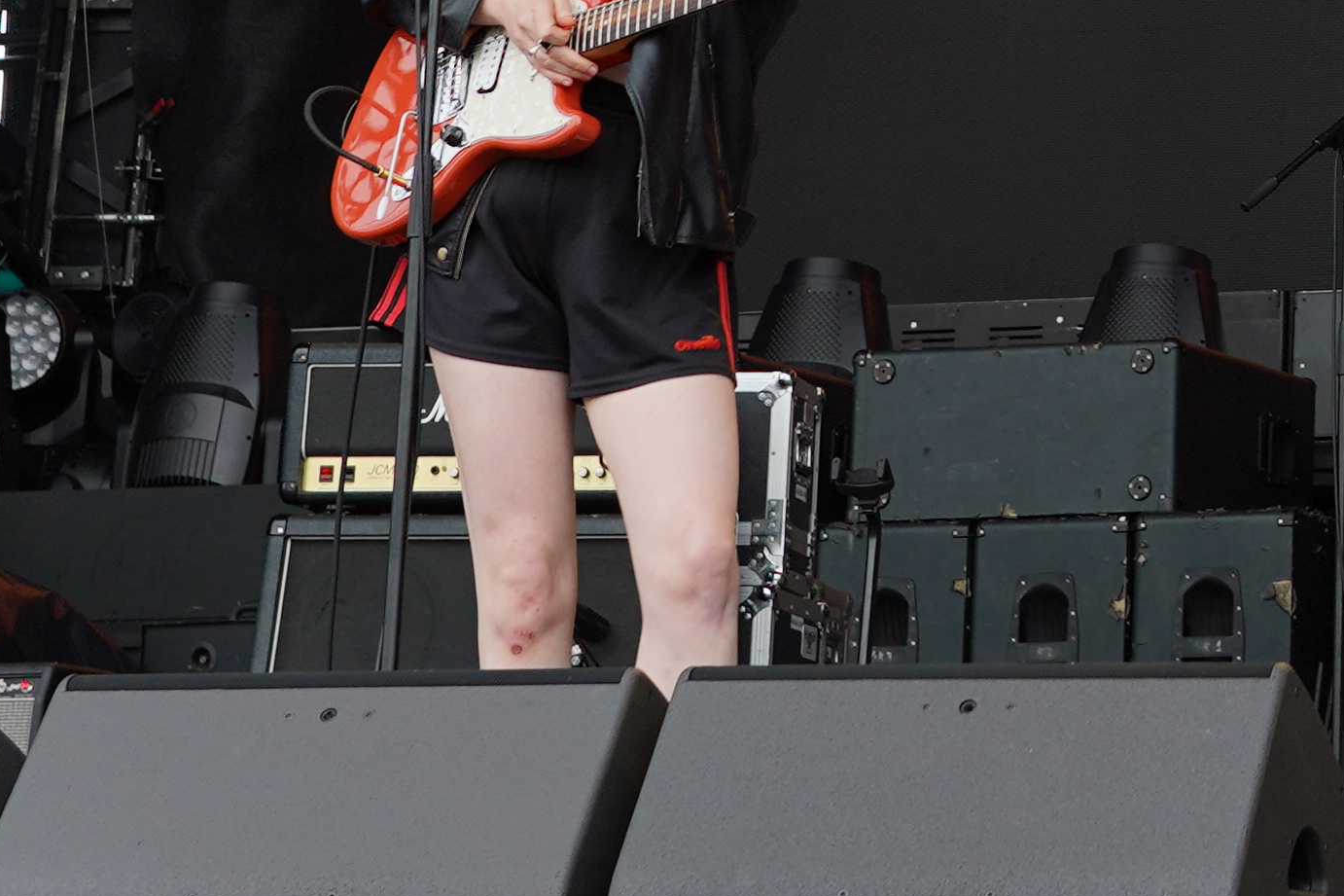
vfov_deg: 8.6
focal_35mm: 152
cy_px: -842
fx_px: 5674
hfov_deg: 13.2
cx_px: 1568
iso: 100
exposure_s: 1/60
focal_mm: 35
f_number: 5
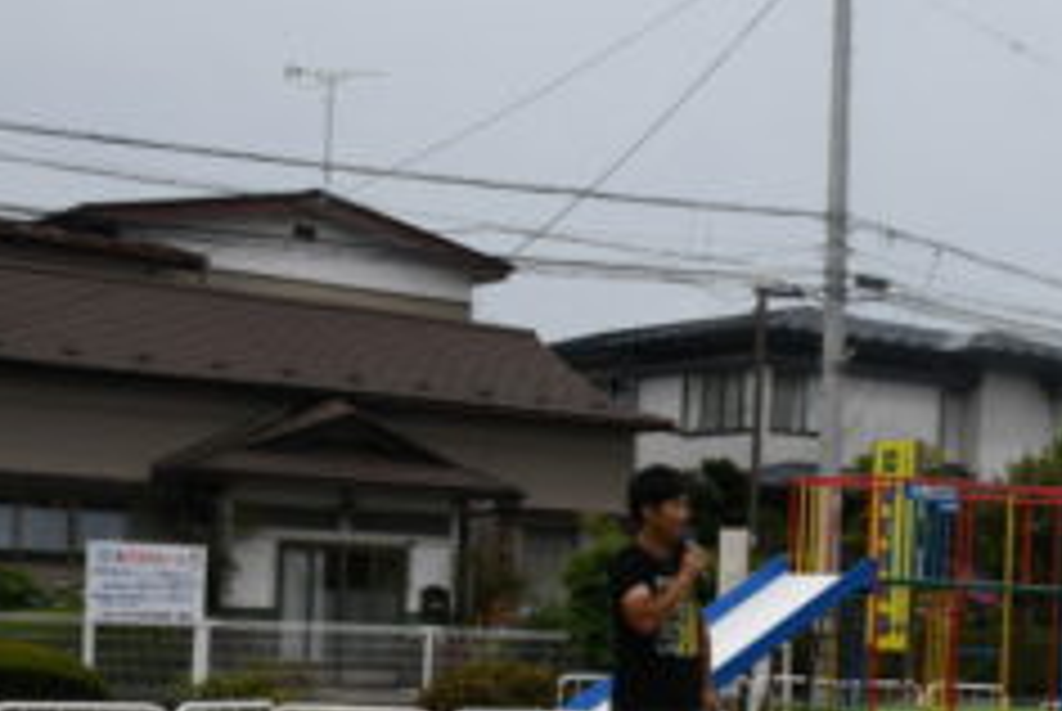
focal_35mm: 76
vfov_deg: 17.8
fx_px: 2245
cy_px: 601
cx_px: 938
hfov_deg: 25.8
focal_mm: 18
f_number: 3.5
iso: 250
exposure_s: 1/6400
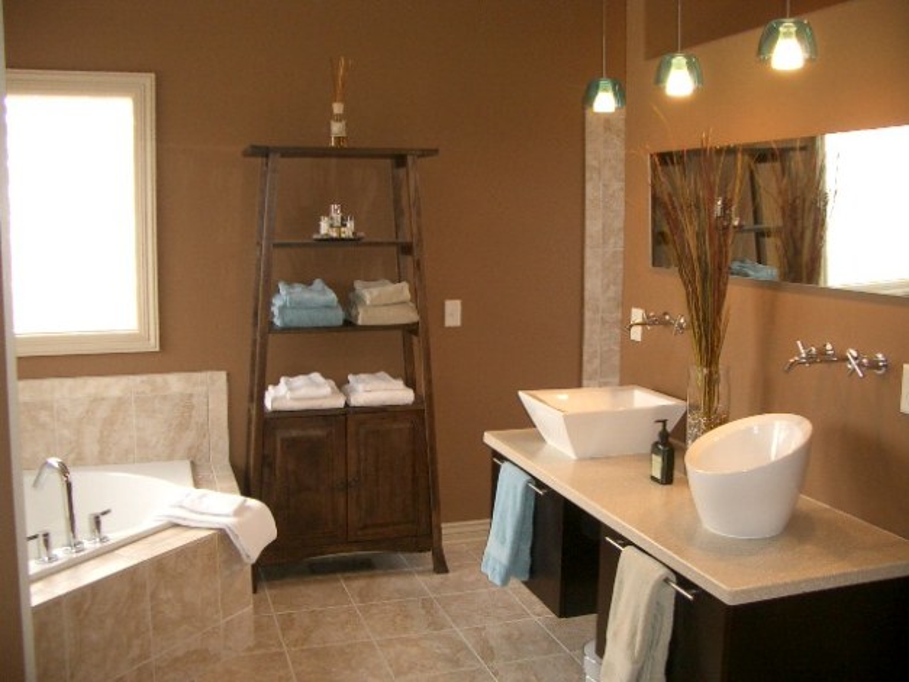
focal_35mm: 35
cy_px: 341
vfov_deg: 40.7
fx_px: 919
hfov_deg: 52.6
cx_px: 454
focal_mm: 5.8
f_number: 2.6
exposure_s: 1/40
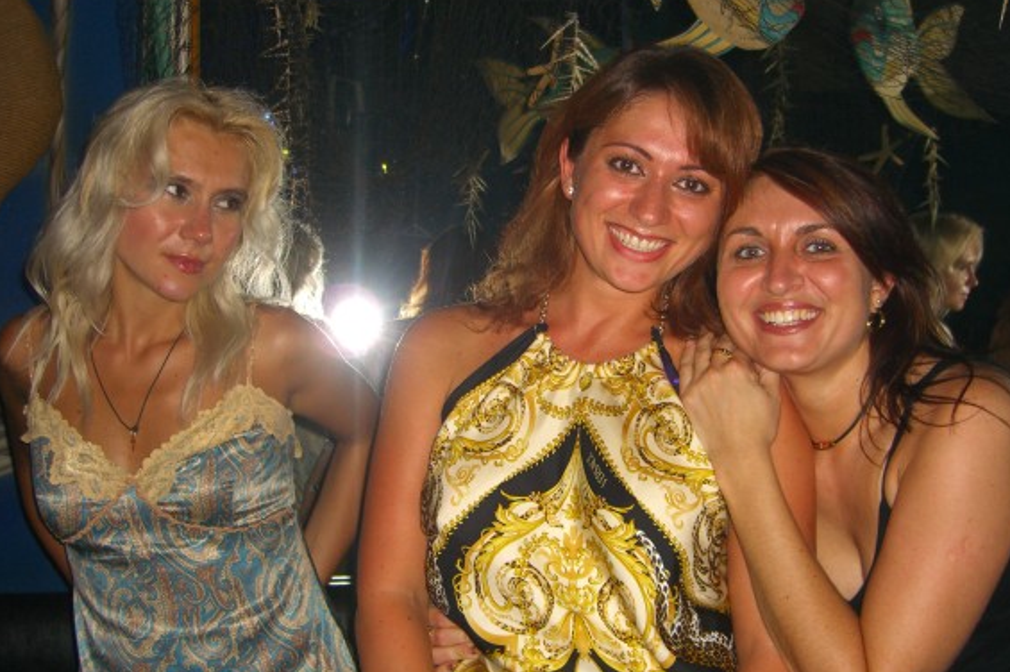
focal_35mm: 42
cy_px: 350
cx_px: 529
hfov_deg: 46.4
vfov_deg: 31.9
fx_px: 1178
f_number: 2.8
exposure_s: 1/60
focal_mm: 7.9
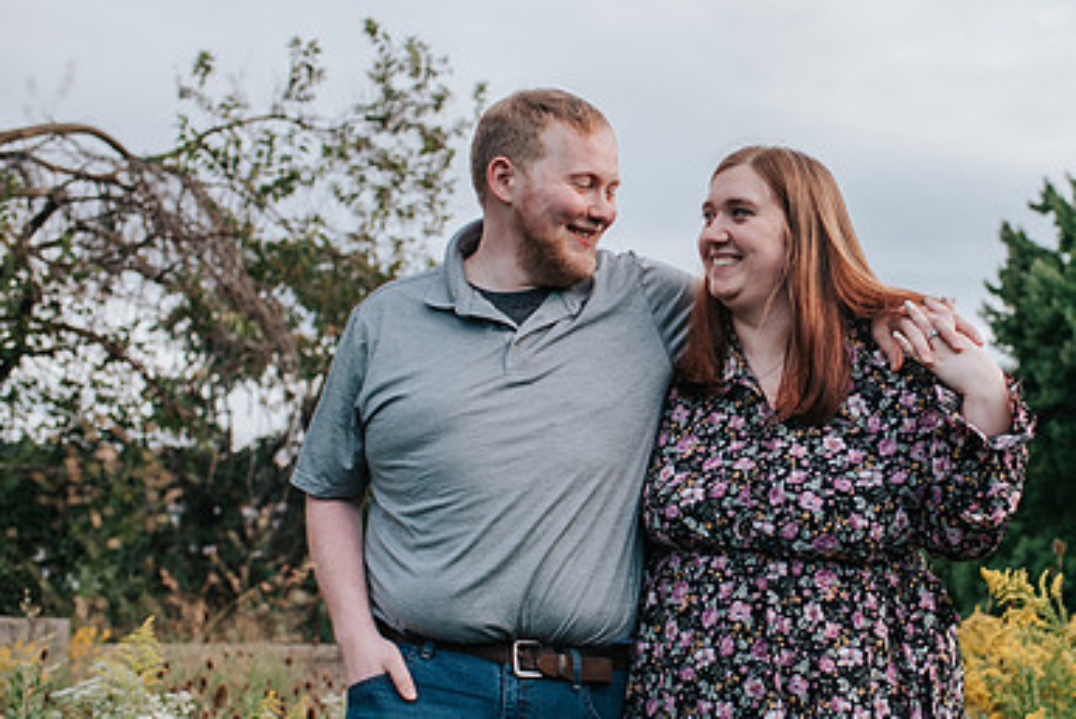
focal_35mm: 53
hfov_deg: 37.0
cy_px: 411
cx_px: 744
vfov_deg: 25.5
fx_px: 1585
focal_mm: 35
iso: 720
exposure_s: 1/1250
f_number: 3.2
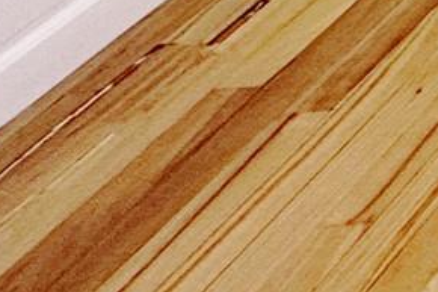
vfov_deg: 8.2
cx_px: 1525
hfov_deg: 9.6
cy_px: -844
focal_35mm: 103
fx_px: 1252
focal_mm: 2.22
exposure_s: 1/60
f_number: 2.2
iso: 160
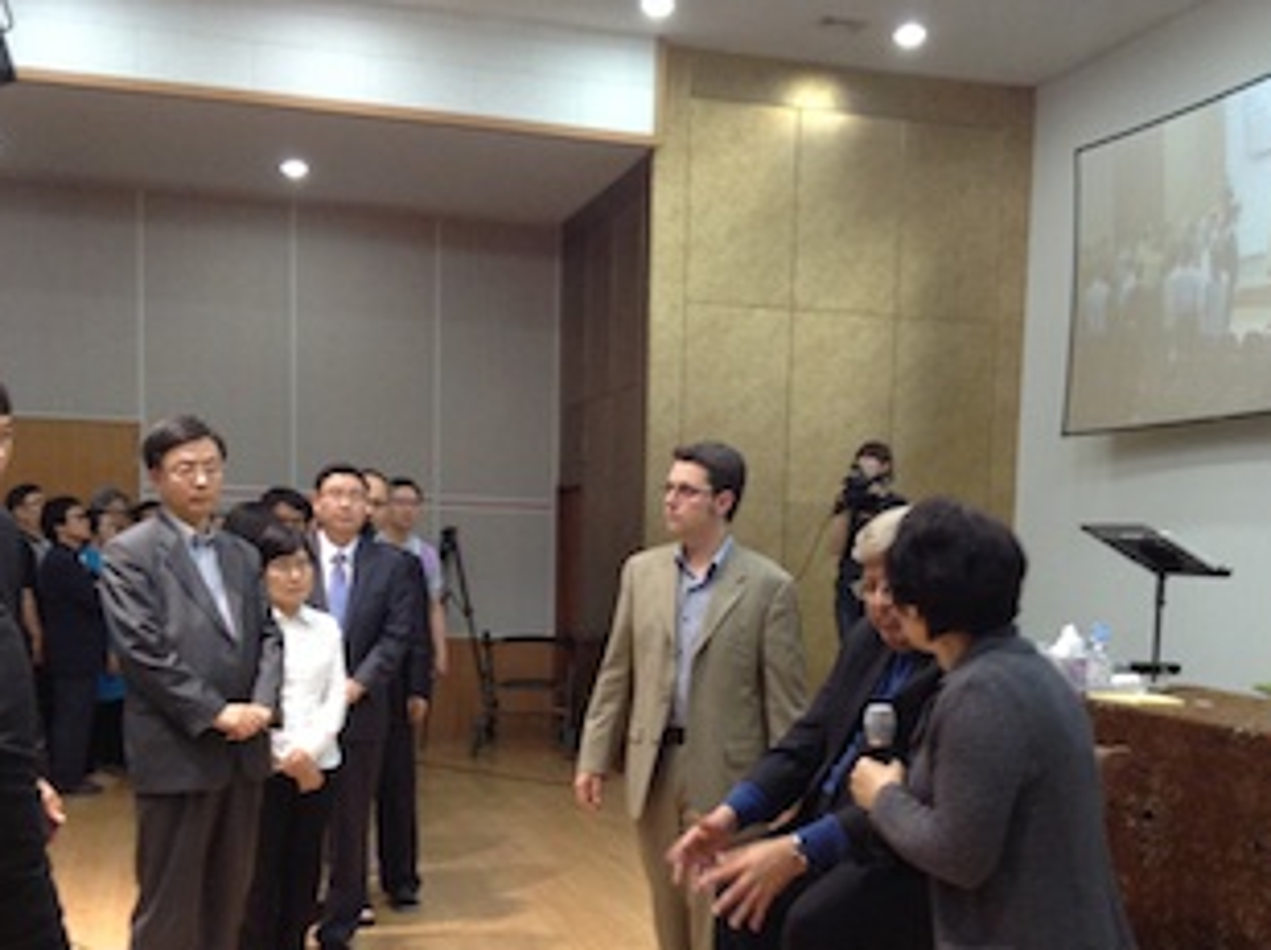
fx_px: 1760
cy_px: 683
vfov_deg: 29.8
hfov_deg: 39.7
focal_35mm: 48
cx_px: 679
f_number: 2.4
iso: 100
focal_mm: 3.3
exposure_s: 1/24
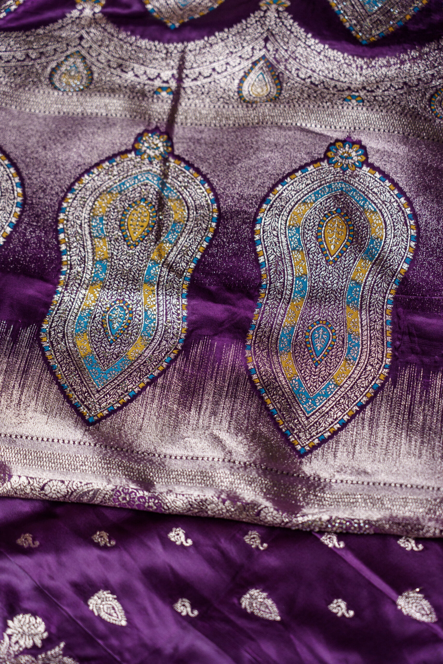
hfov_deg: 13.0
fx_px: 1938
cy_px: 332
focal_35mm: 105
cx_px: 222
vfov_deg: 19.5
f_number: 4
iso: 2000
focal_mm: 105
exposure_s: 1/320
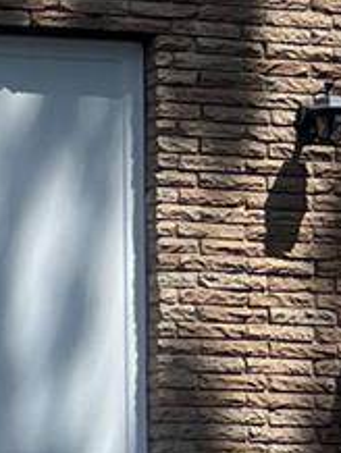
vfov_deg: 10.7
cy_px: 397
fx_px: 2399
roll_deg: +0.2
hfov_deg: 7.2
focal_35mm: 183
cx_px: -676
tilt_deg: +4.5
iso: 50
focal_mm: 5.7
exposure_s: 1/4115
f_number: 1.5
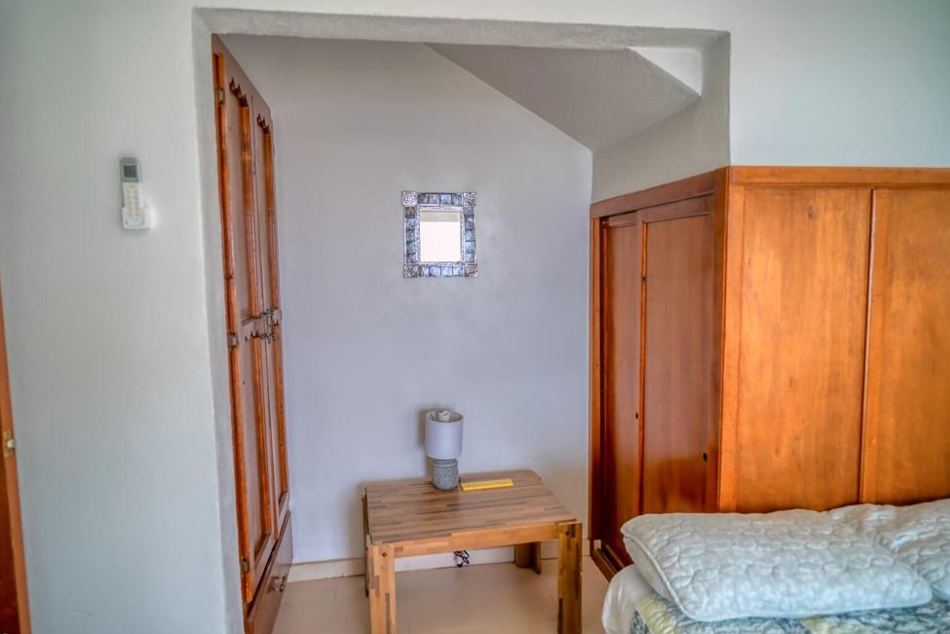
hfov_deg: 81.2
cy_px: 321
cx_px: 470
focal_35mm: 21
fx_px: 554
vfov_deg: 59.5
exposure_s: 1/400
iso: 200
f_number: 2.8
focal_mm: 20
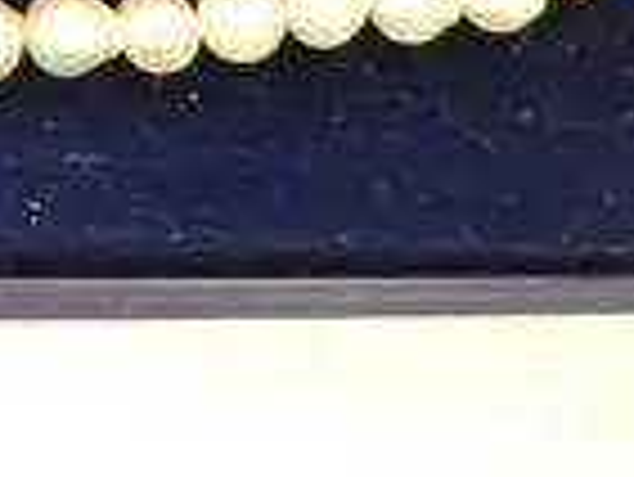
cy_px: -801
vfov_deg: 10.8
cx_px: -445
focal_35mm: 108
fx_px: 1980
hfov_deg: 15.9
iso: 320
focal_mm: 3.33
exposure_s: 1/30
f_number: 2
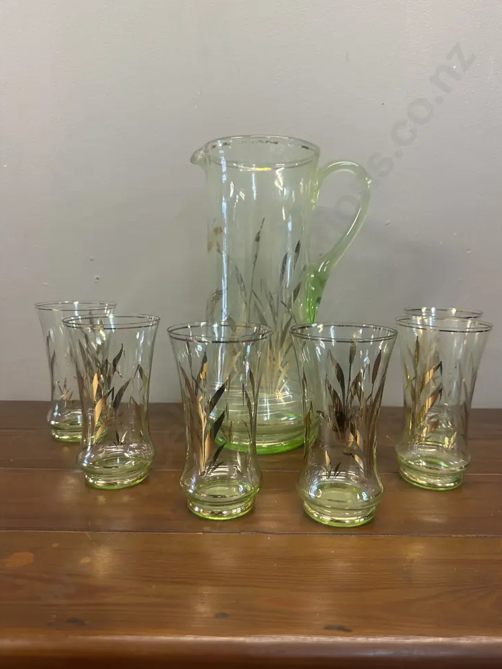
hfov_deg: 54.9
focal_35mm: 25
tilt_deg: -9.7
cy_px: 327
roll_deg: -1.8
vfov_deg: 69.4
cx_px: 257
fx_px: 484
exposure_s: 1/50
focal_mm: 6.86
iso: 160
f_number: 1.78
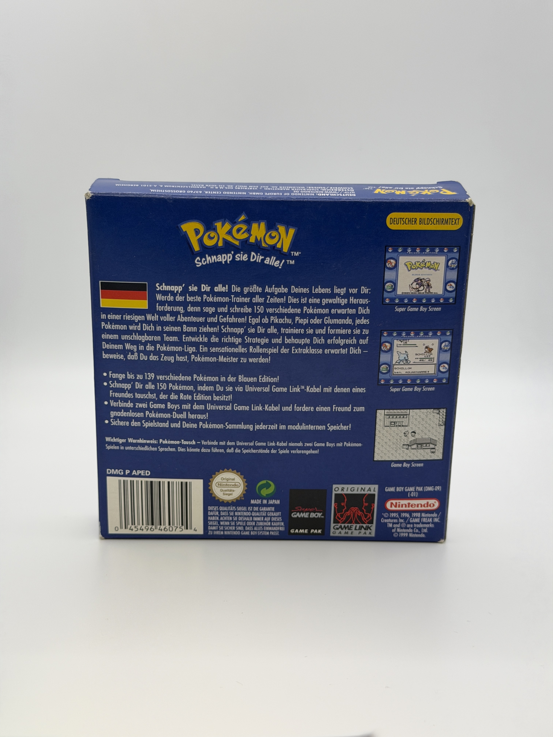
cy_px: 368
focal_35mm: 48
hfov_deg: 30.3
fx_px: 1022
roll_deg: -1.3
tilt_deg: -13.9
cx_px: 276
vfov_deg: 39.7
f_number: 1.78
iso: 64
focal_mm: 6.76
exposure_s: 1/223
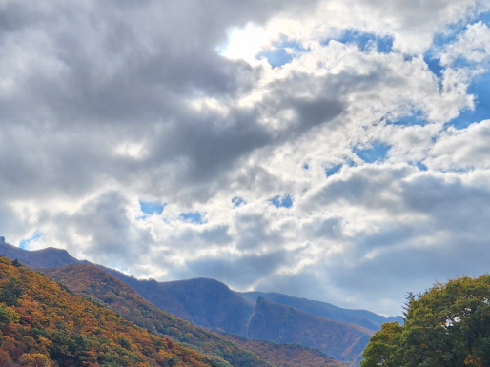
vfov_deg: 30.6
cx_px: 88
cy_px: 246
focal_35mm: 47
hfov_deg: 38.7
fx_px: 665
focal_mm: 5.4
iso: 20
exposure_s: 1/1283
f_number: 1.8
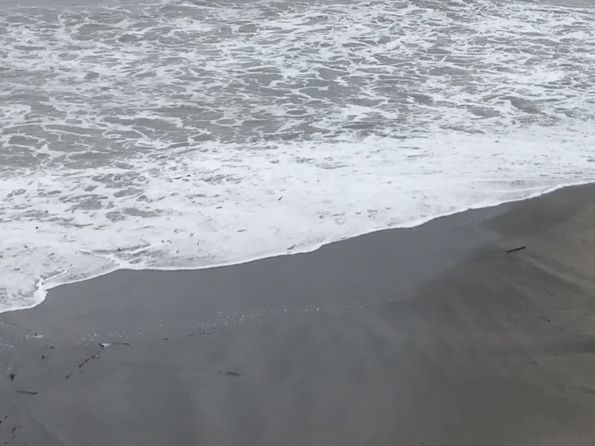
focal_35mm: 76
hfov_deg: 25.3
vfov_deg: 18.4
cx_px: 463
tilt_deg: -4.2
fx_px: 1306
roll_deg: +1.5
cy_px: -86
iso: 20
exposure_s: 1/2037
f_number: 1.8
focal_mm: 3.99
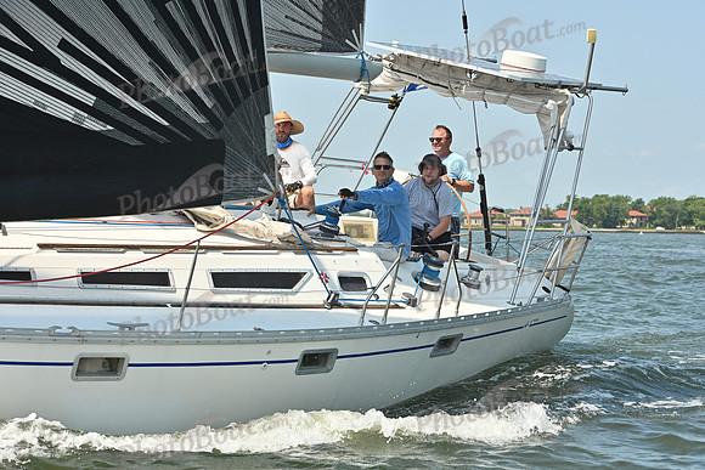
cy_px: 235
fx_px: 1684
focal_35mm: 86
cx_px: 352
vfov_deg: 15.9
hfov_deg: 23.6
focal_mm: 86
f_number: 7.1
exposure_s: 1/1250
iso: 320
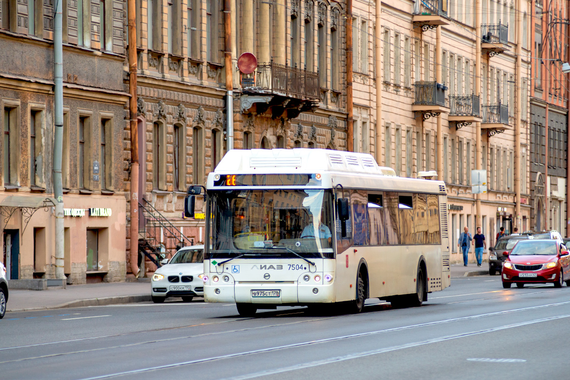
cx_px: 285
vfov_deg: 9.5
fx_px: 2296
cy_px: 190
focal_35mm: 145
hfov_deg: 14.2
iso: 320
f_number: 2.8
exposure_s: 1/500
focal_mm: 145
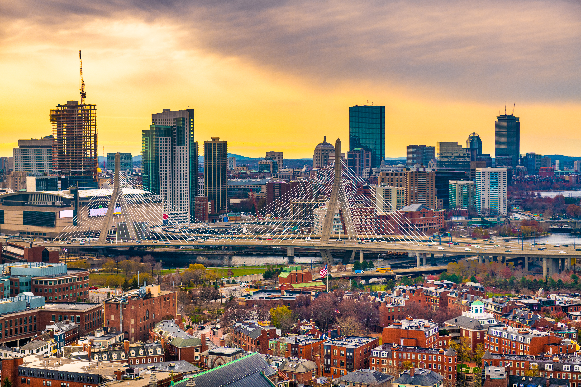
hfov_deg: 32.4
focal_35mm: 62
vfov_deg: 21.9
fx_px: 1001
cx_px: 290
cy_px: 194
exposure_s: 1/400
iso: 64
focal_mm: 62
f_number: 4.5
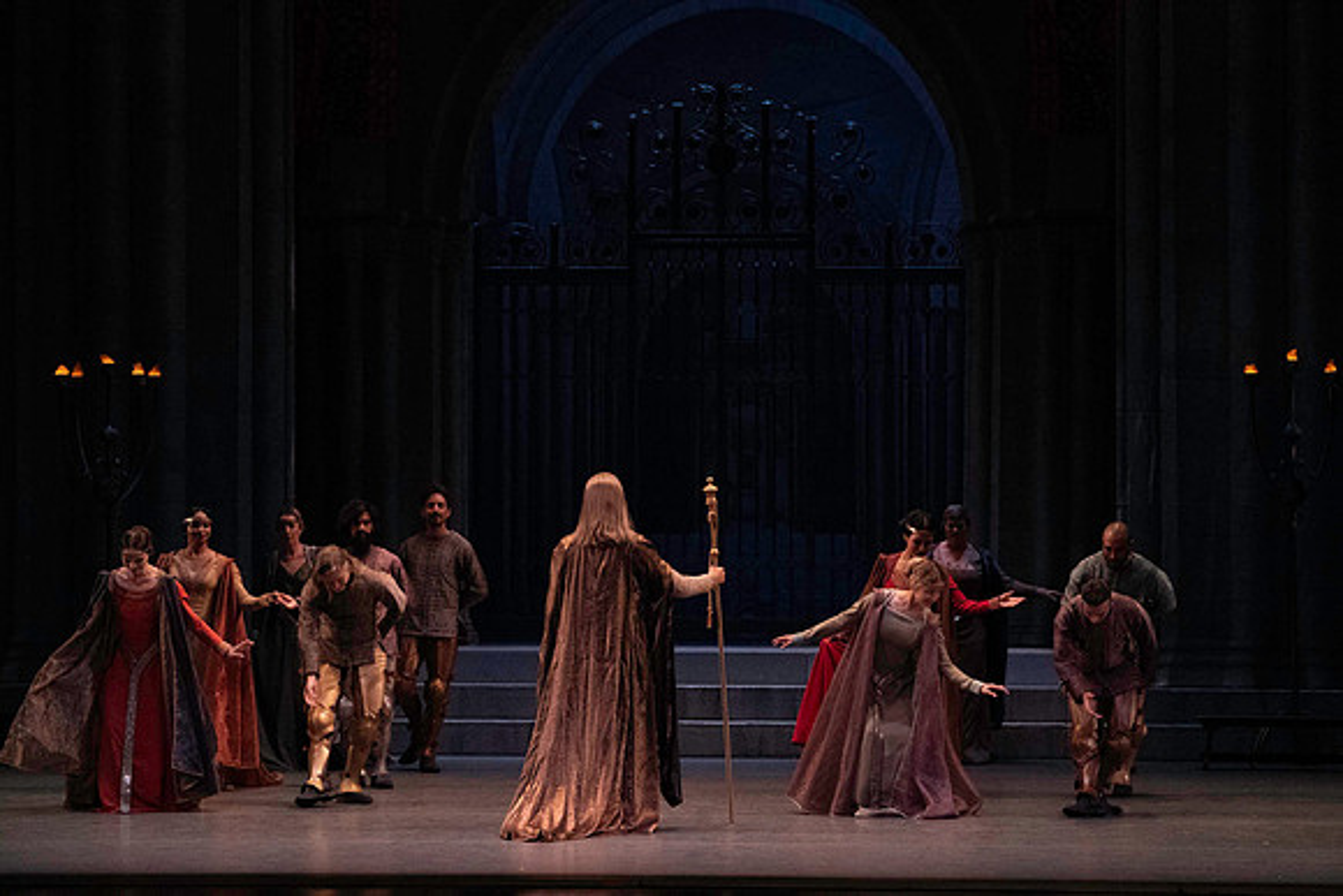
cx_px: 672
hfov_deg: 15.9
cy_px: 448
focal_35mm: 129
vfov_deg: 10.6
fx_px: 4813
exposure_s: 1/400
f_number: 7.1
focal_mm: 129
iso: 12800
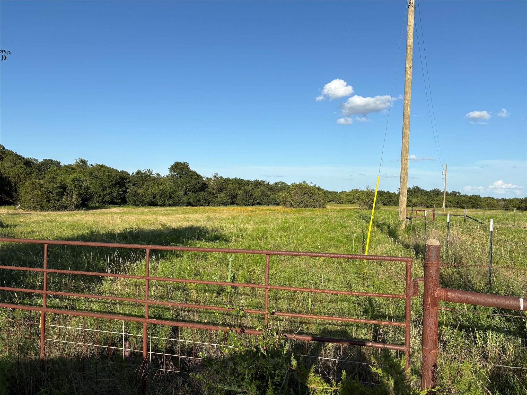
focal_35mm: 26
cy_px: 198
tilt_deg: +0.3
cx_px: 264
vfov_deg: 53.1
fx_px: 396
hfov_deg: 67.3
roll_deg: -1.7
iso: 50
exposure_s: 1/3623
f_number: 1.6
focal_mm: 5.96
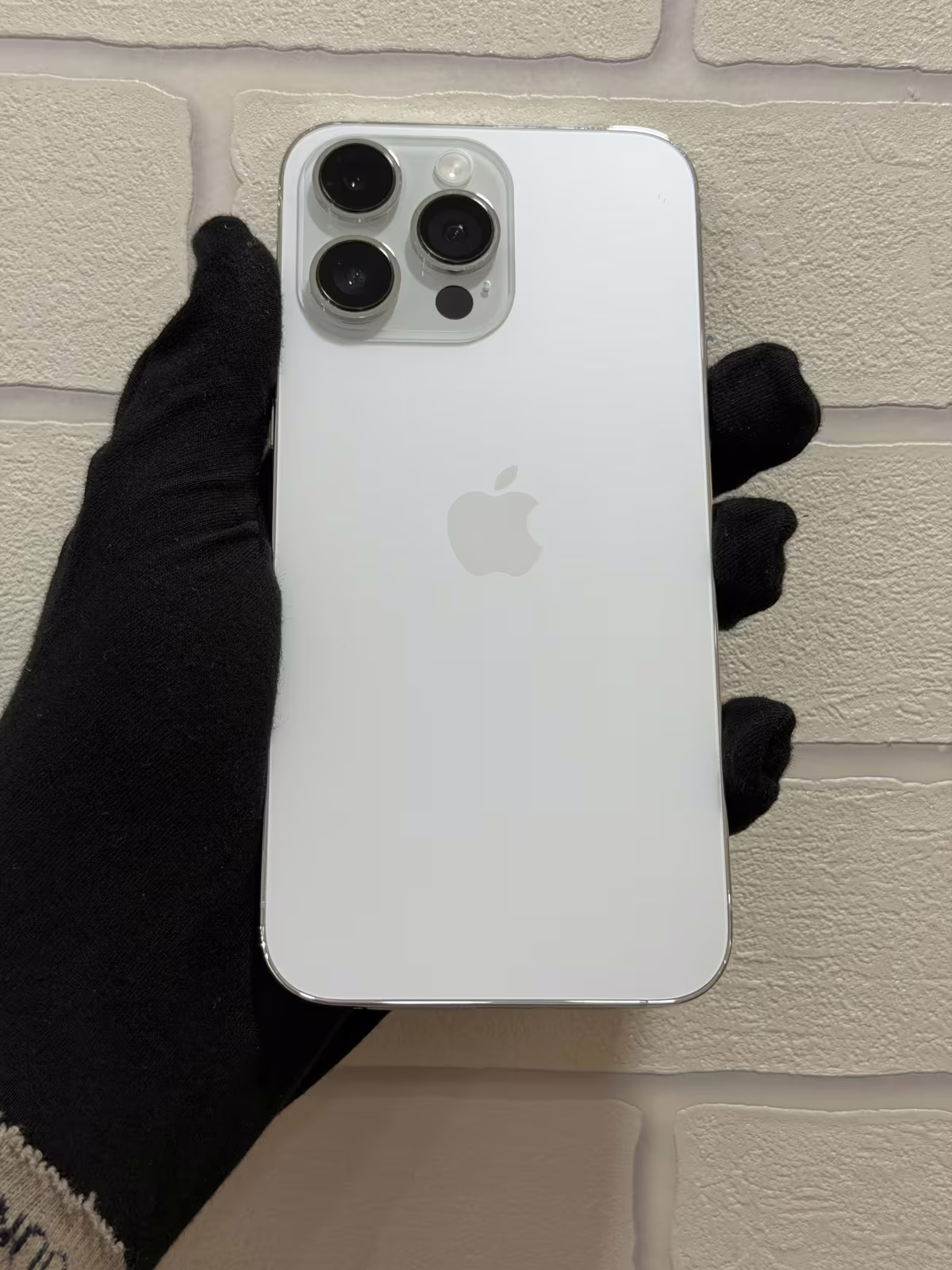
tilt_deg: -1.4
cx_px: 476
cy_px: 635
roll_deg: -1.2
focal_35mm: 48
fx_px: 1760
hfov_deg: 30.3
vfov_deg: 39.7
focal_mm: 6.76
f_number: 1.78
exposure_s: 1/100
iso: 64
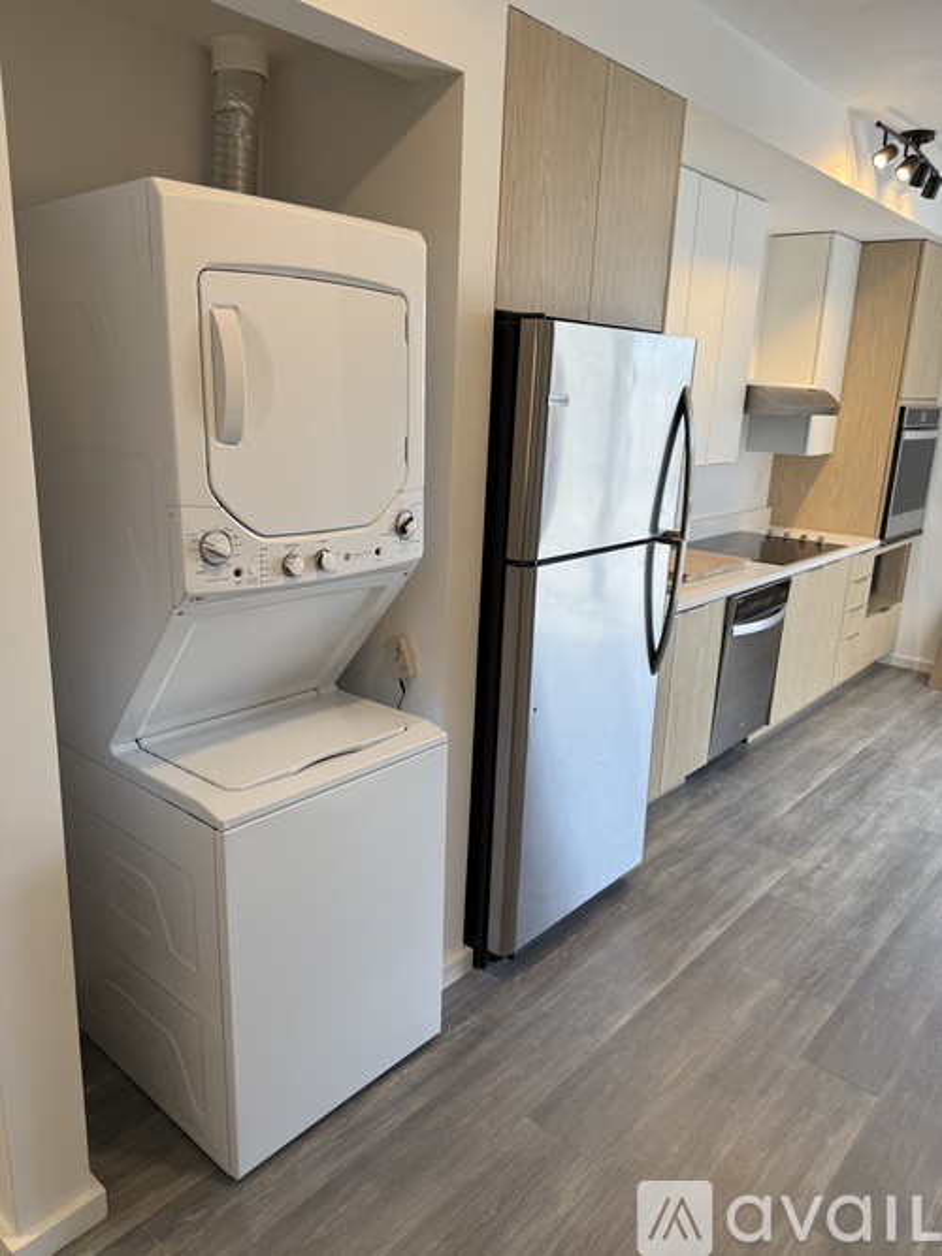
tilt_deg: -14.0
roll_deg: -2.3
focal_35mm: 24
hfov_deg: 56.8
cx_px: 471
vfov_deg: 71.6
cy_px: 628
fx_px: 871
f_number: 1.78
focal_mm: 6.76
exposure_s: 1/134
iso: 64
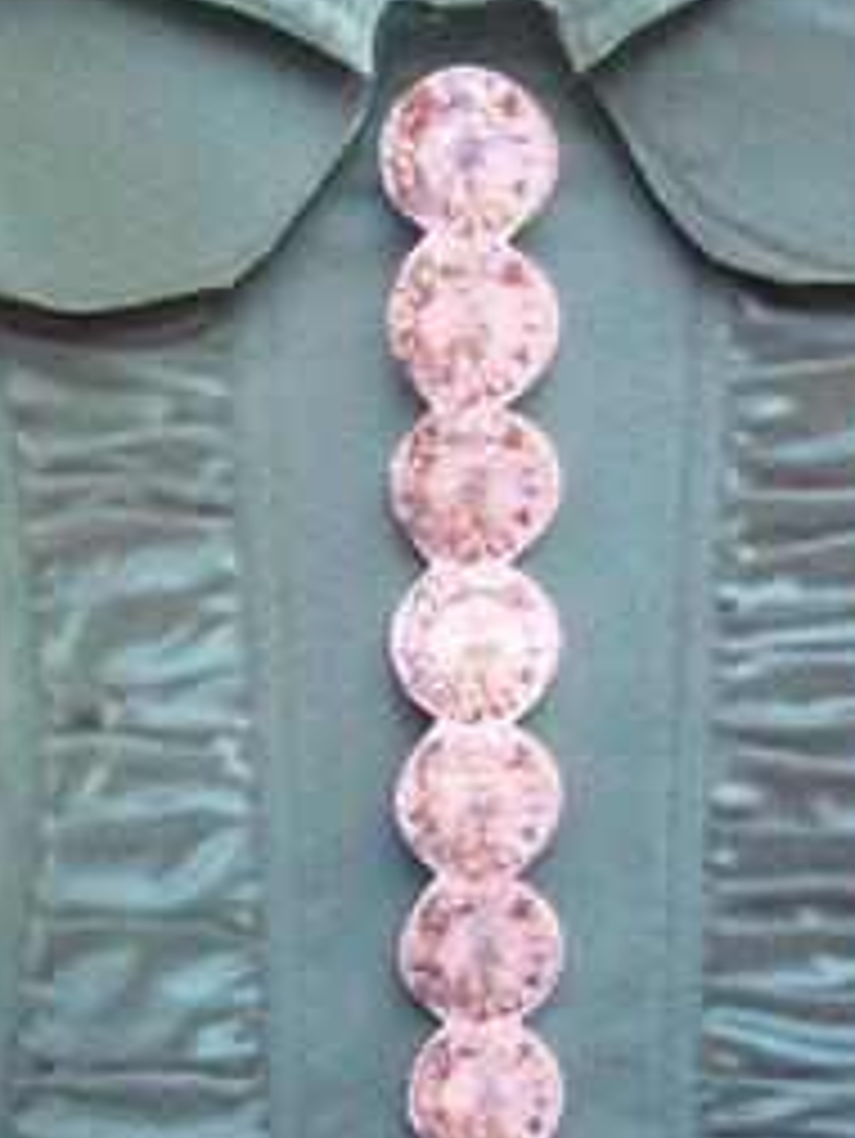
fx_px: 1876
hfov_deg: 25.5
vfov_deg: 33.8
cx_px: 598
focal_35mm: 57
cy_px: 580
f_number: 2.9
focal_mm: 5.7
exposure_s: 1/25
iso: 160
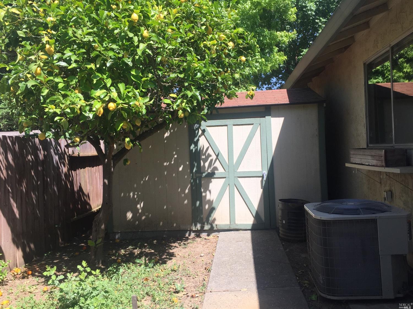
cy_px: 154
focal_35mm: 29
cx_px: 206
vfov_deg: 48.2
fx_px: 346
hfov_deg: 61.7
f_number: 2.2
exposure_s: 1/1014
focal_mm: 4.15
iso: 32
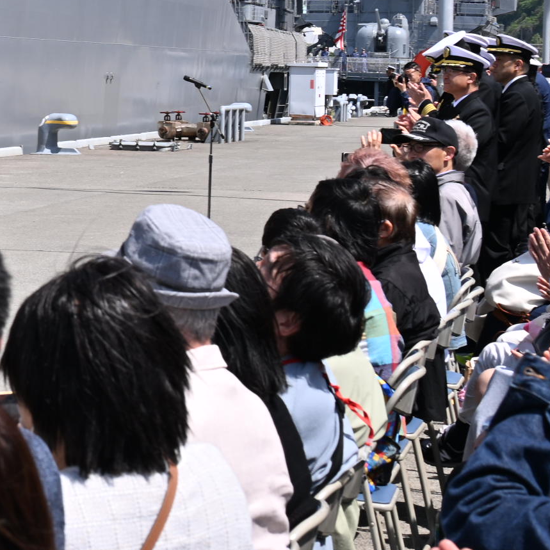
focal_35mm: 143
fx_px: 2571
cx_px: -165
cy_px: 108
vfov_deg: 12.2
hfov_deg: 11.9
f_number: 8
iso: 100
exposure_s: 1/250
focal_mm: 35
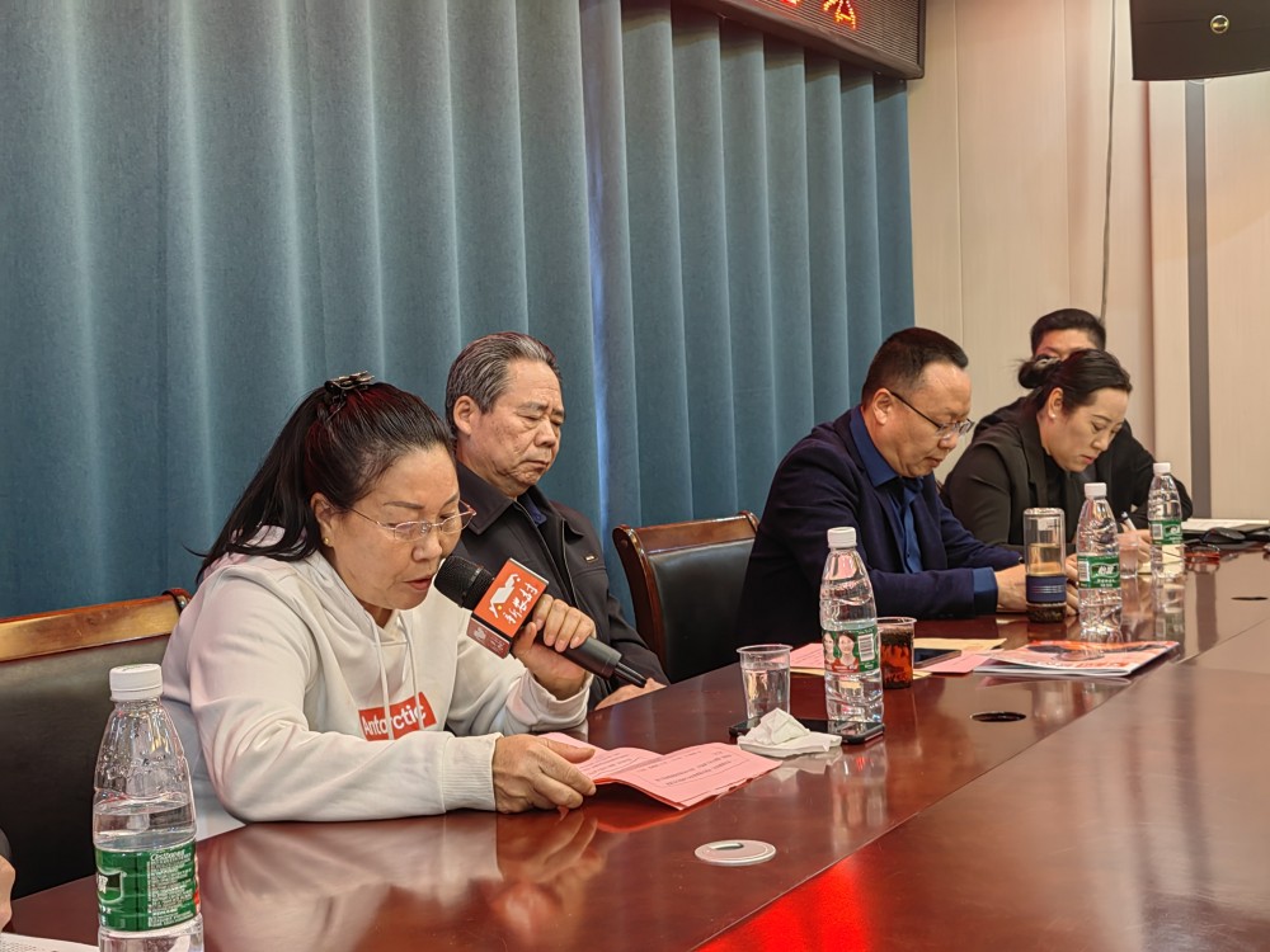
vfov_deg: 31.5
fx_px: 1688
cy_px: 476
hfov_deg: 41.2
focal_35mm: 46
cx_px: 635
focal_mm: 5.54
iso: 100
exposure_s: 1/33.3
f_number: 1.8
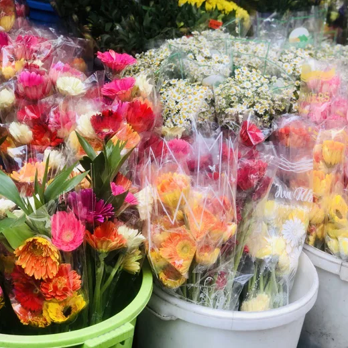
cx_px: 180
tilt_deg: -26.0
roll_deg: -5.4
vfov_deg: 25.4
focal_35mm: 68
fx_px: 773
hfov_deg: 25.4
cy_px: 175
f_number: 2.8
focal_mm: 6.6
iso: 20
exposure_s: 1/120
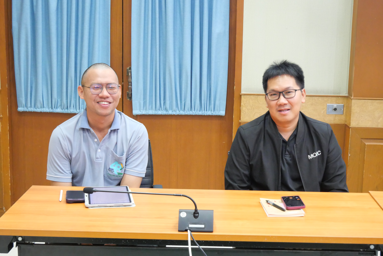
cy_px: 128
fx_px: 660
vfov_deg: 21.9
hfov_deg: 32.4
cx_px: 192
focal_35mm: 62
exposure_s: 1/20
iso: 3200
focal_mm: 30
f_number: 4.9
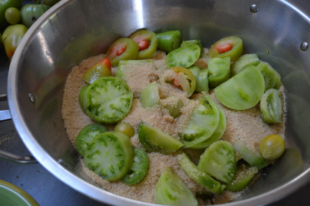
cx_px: 155
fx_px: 348
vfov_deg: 33.0
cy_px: 103
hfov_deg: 48.0
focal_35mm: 40
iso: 400
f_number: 4
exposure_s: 1/30
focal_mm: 27
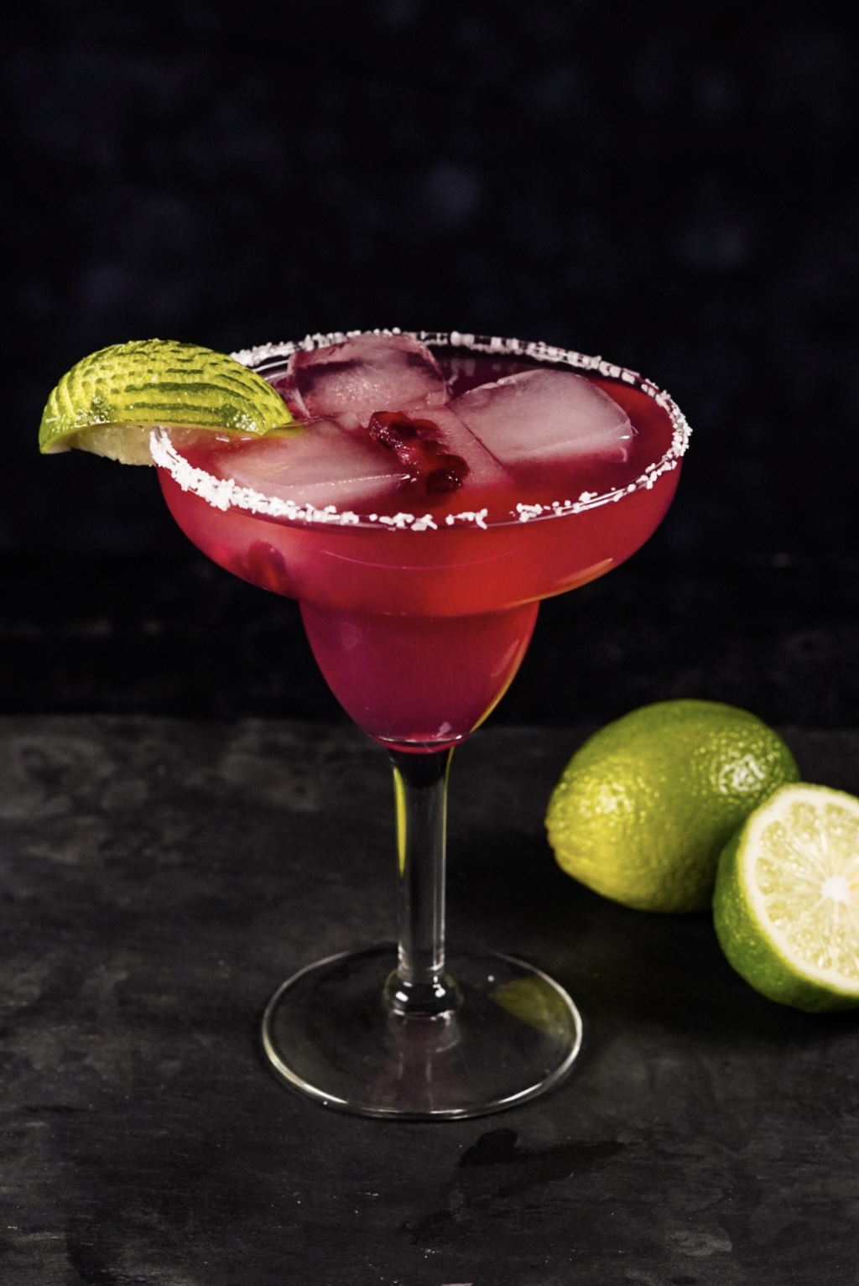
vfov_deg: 27.0
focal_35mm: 75
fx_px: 2681
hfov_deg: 18.2
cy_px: 643
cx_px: 430
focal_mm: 50
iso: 2500
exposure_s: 1/125
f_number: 5.6
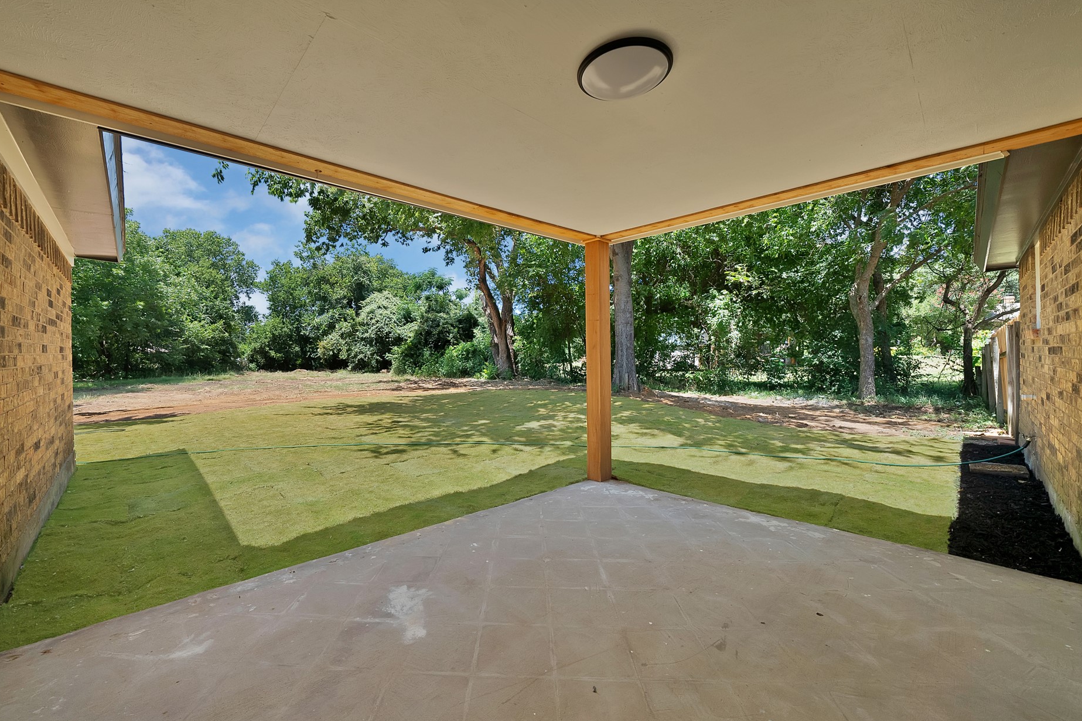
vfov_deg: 85.4
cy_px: 348
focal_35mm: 13
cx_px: 502
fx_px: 391
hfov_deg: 108.1
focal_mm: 12
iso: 640
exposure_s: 1/100
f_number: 9
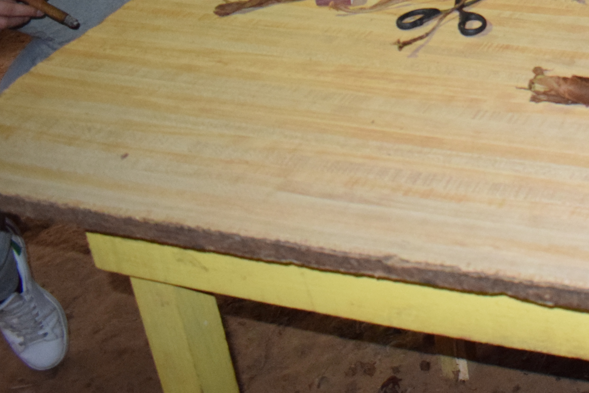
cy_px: -138
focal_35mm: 73
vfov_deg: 17.4
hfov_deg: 25.0
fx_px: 1194
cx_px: 709
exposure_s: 1/25
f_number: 3.5
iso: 3200
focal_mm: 18
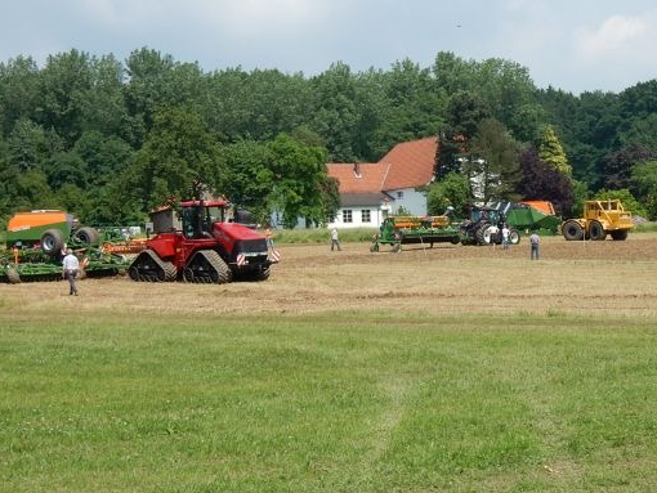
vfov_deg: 18.4
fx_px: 1519
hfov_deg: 24.2
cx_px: 482
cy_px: 270
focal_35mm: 80
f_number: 4.5
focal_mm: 9
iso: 125
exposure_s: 1/800
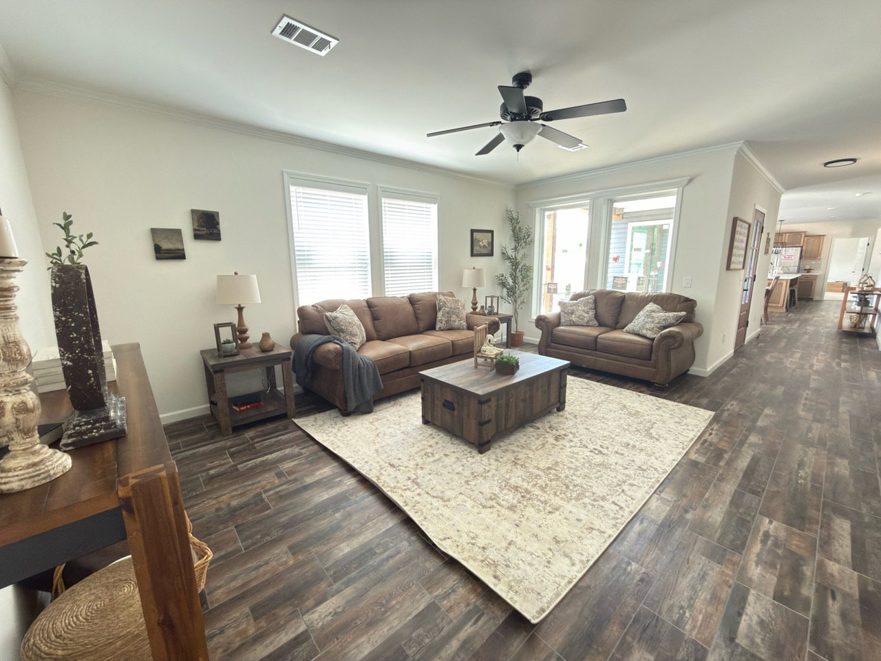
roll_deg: -0.1
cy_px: 330
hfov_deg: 102.1
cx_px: 440
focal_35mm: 14
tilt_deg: -10.6
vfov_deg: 85.7
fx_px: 356
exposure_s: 1/30
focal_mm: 2.22
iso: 200
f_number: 2.2
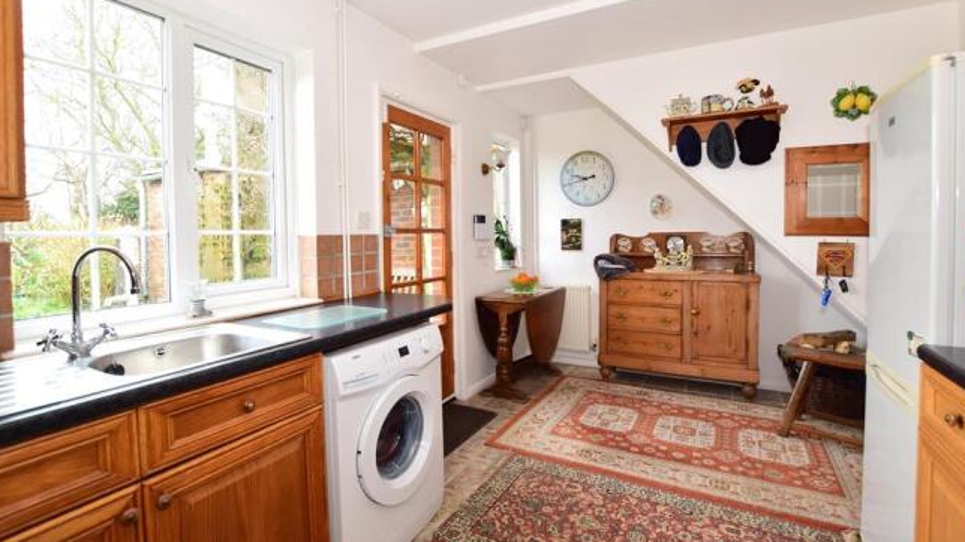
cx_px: 485
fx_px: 409
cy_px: 239
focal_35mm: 16
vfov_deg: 66.8
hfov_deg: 99.4
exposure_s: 1/13
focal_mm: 10
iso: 400
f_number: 7.1
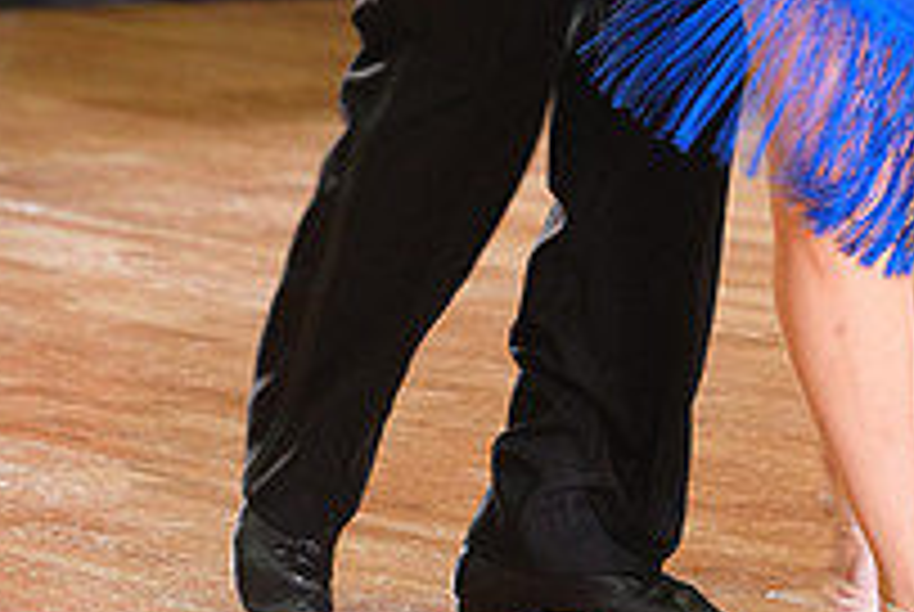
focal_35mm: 502
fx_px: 12764
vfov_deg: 2.7
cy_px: -396
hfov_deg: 4.1
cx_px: 727
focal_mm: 176
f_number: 4
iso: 2500
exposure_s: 1/200
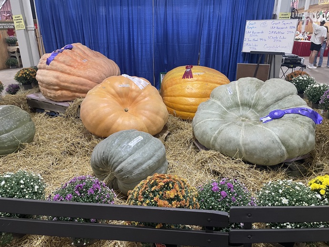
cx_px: 164
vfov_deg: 53.1
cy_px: 124
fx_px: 247
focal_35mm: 26
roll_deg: +0.7
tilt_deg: -20.9
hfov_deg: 67.3
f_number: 1.6
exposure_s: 1/60
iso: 250
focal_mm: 4.2
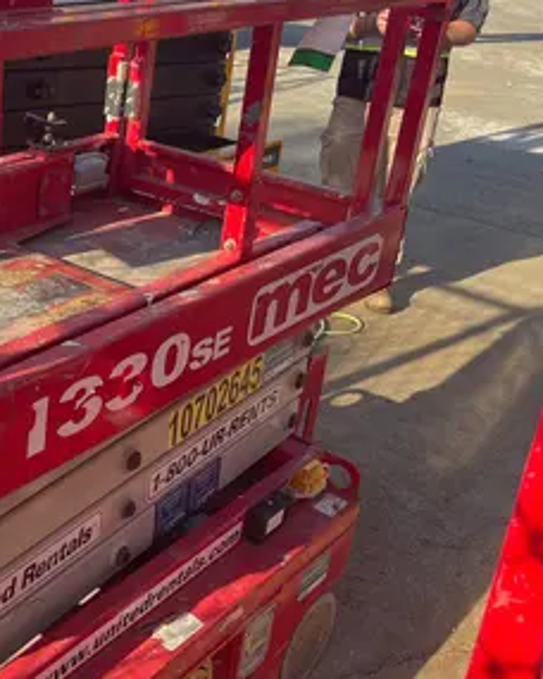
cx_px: -33
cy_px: 275
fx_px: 984
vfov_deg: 37.9
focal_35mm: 49
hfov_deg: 28.4
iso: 50
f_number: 1.6
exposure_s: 1/696
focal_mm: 5.1
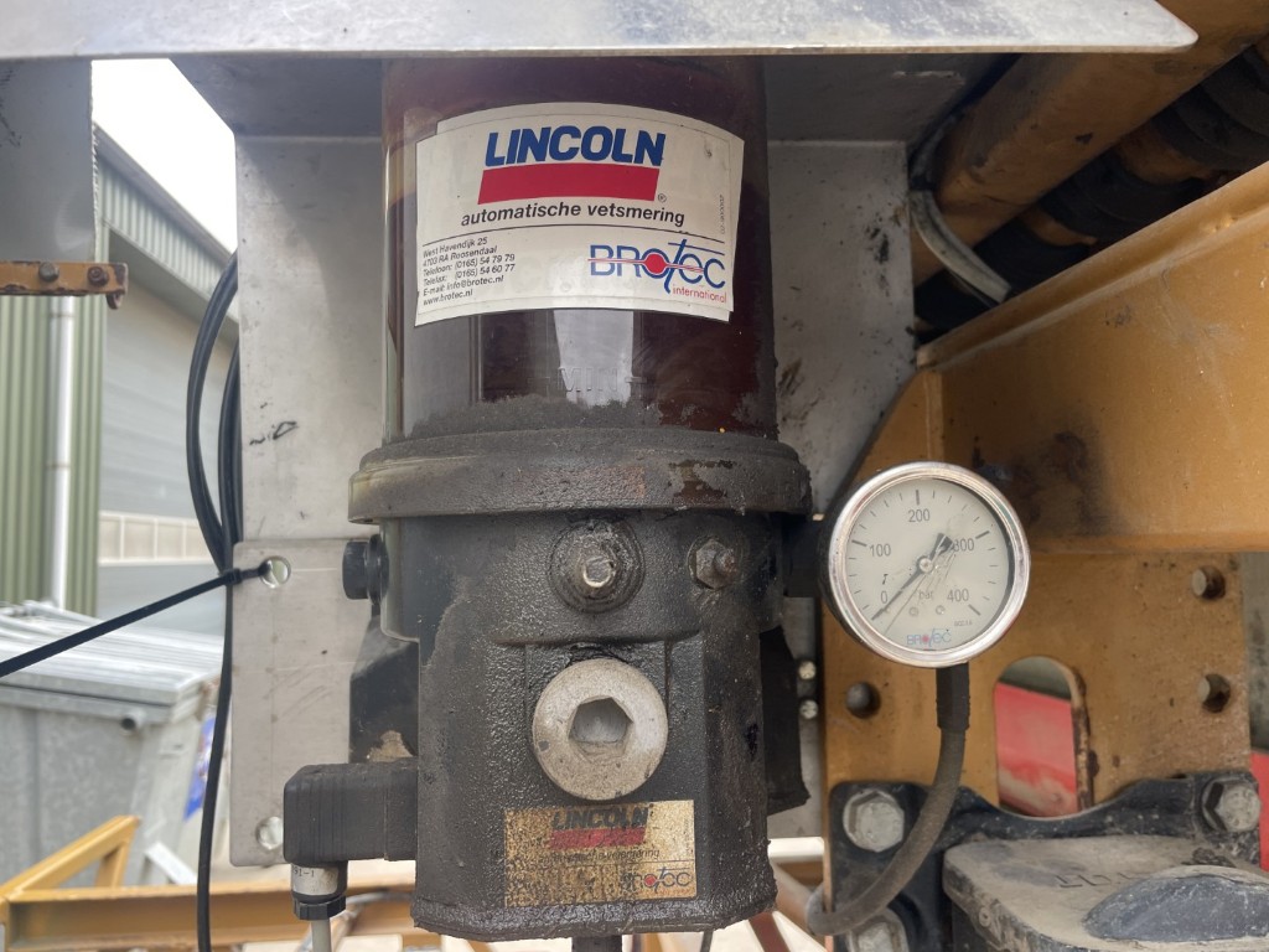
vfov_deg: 53.1
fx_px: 953
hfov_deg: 67.3
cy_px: 476
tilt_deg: +5.0
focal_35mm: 26
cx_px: 634
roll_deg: +1.4
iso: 32
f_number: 1.6
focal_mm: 4.2
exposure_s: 1/271
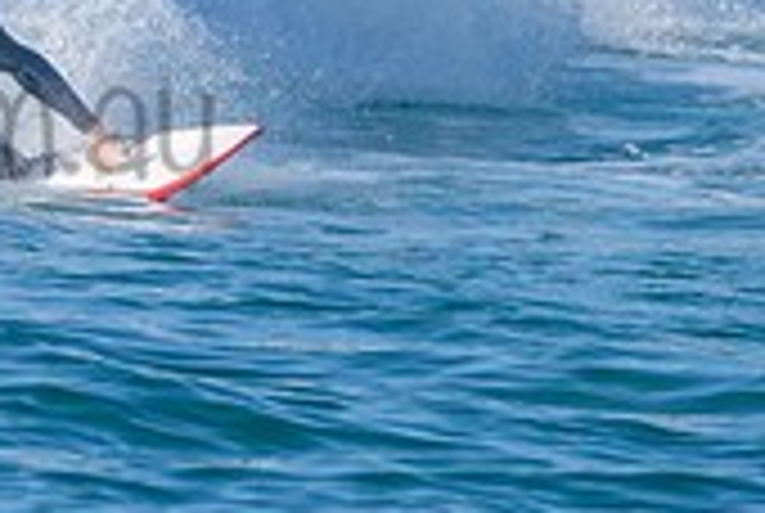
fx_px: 44404
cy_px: -78
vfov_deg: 0.7
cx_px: 33
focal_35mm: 2086
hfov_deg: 1.0
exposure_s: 1/2000
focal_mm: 500
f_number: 5.6
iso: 160
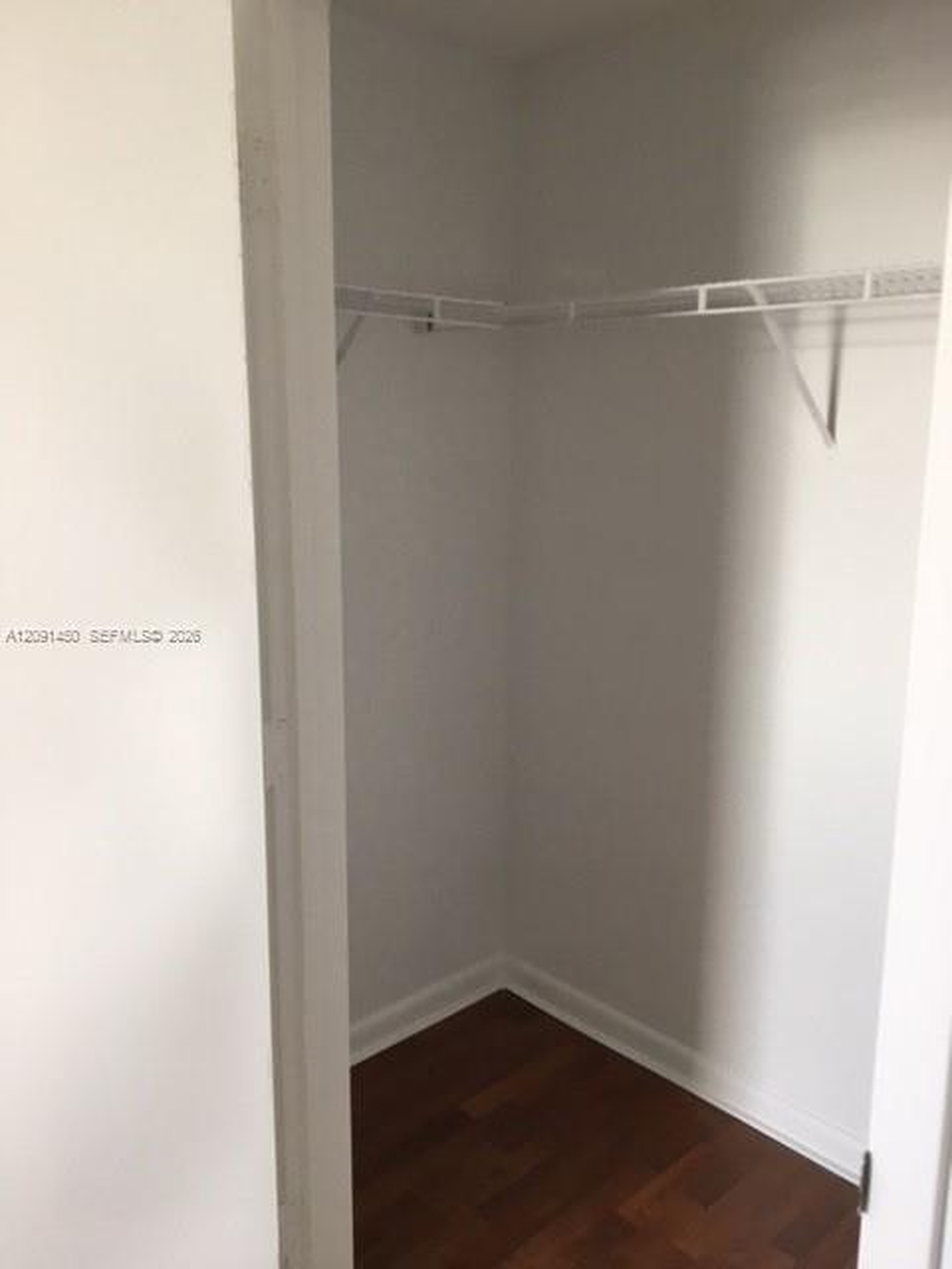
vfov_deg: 61.7
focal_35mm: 29
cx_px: 476
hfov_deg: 48.2
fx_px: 1063
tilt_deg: -11.1
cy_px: 634
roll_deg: -2.2
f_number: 2.2
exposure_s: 1/30
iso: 64
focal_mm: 4.15
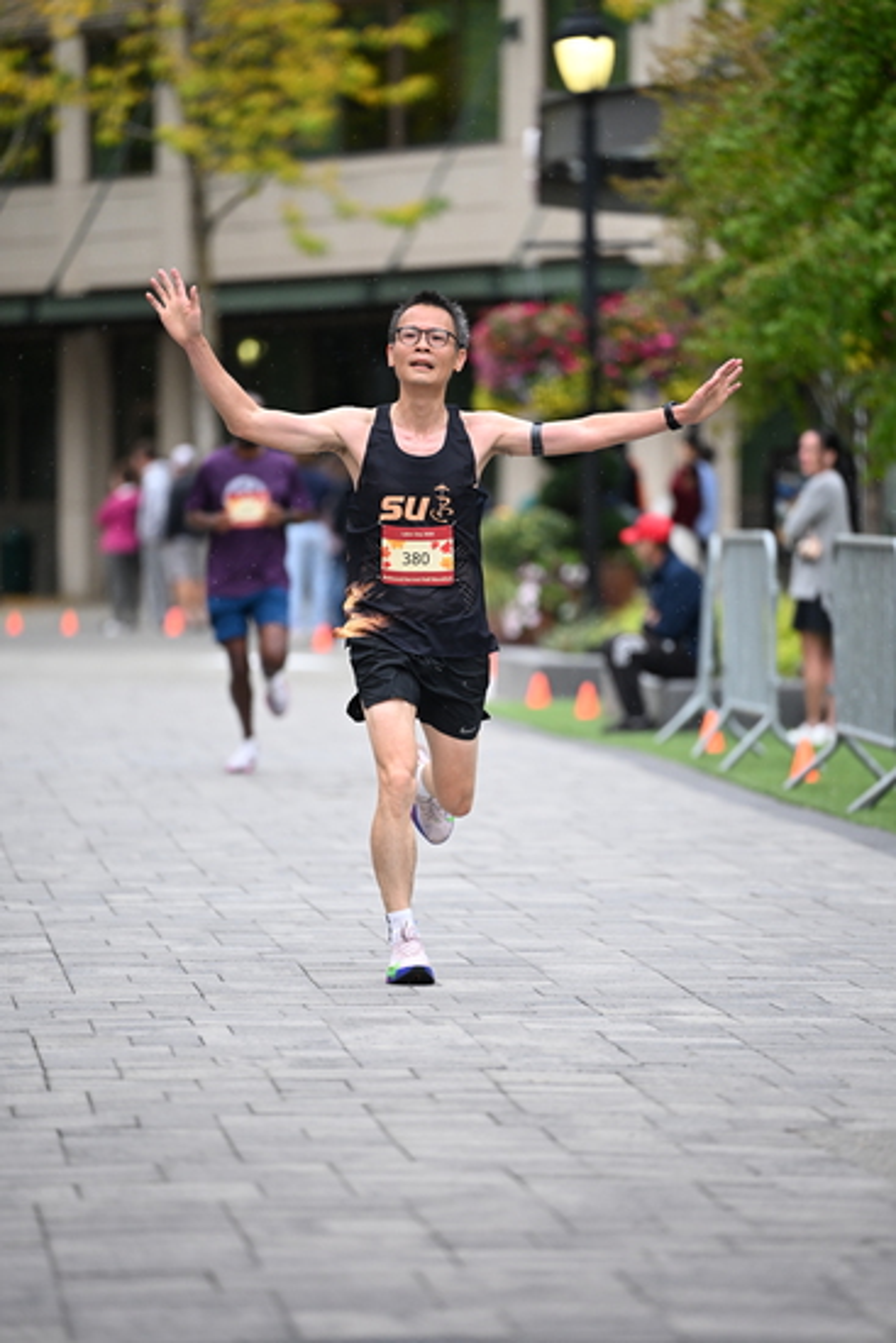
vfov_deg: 10.3
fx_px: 7461
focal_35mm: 200
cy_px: 672
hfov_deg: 6.9
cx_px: 448
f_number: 2.8
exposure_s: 1/1600
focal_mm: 200
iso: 1250
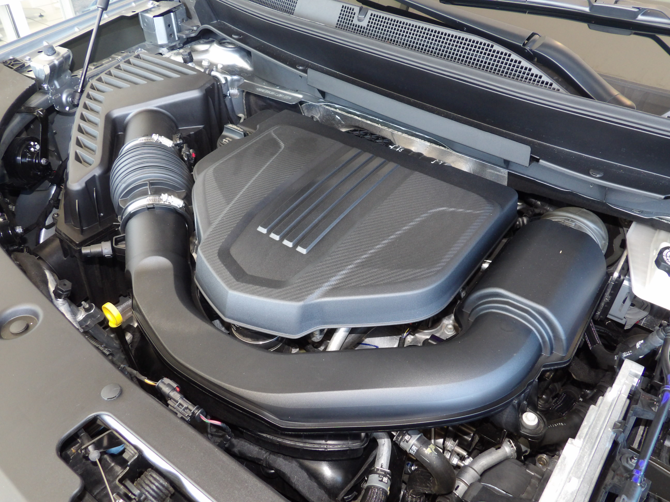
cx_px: 335
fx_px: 542
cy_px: 251
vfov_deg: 49.7
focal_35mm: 28
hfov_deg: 63.4
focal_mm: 5
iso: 200
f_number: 3.4
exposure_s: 1/33
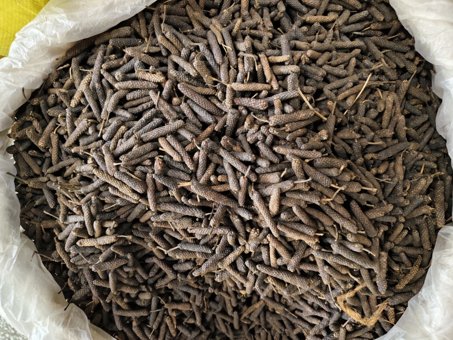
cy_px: 174
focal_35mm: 24
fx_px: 314
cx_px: 219
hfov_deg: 71.6
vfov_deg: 56.8
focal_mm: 5.56
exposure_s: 1/100
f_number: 1.88
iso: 338
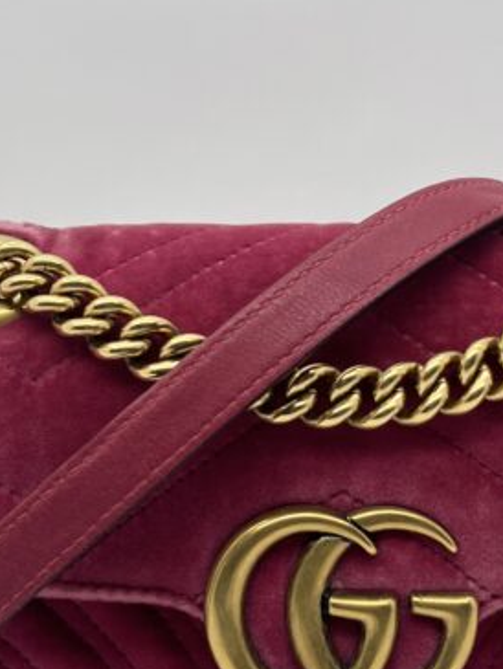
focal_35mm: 73
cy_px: 416
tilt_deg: -17.8
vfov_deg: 26.6
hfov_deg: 20.1
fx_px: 1414
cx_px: 347
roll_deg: -0.1
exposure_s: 1/167
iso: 40
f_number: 1.5
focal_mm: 5.7
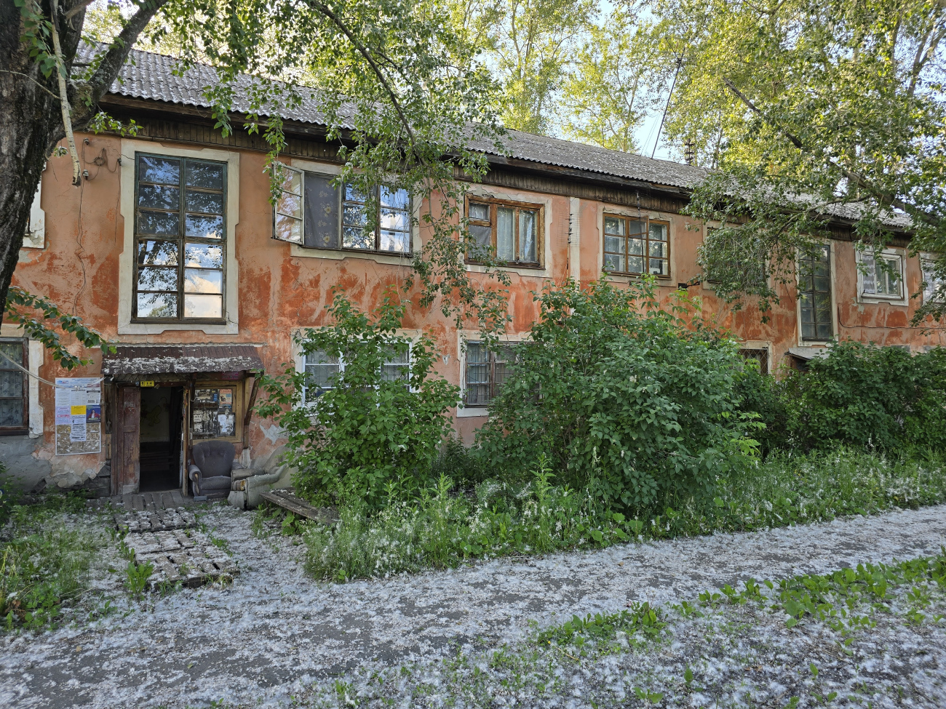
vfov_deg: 58.9
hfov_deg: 73.9
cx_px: 473
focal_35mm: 23
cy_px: 354
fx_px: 629
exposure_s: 1/180
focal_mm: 6.3
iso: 20
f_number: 1.7
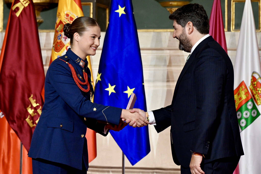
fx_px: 1087
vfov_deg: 9.1
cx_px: 130
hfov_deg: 13.7
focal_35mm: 150
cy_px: 87
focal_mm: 150
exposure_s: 1/200
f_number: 6.3
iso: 2500
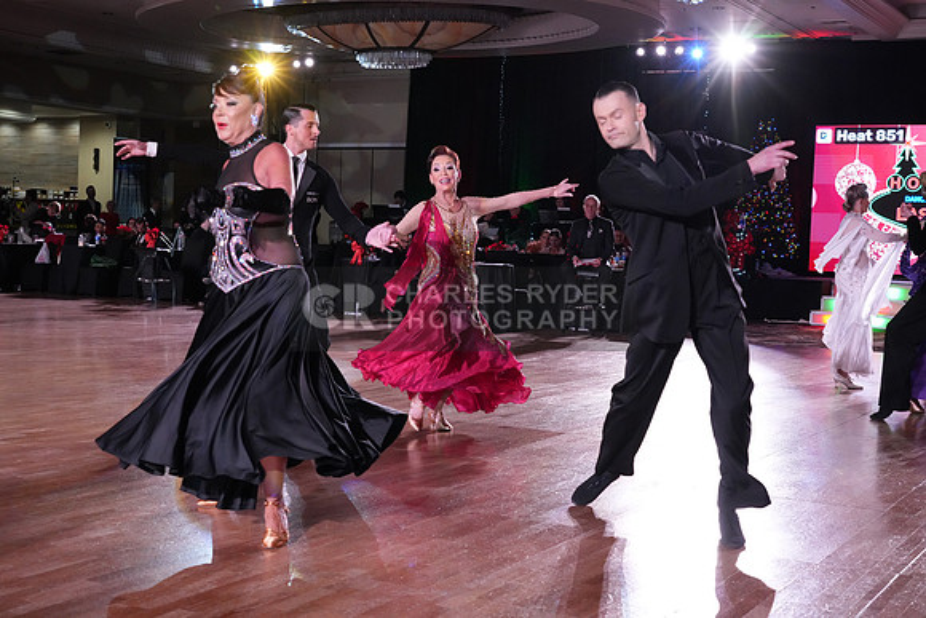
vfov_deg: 27.0
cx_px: 463
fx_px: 1286
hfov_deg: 39.6
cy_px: 309
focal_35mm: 50
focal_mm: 50
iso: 5000
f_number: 6.3
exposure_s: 1/320
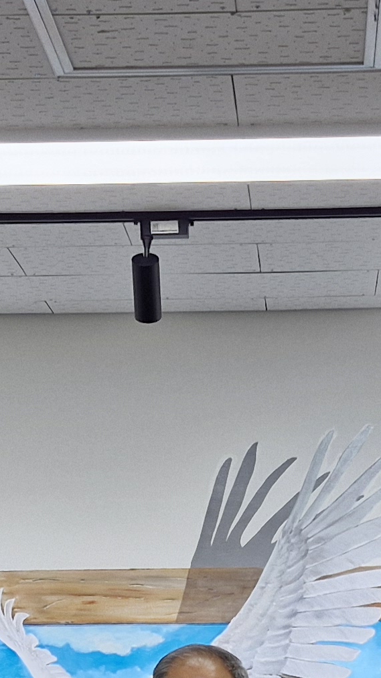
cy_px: 756
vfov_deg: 20.5
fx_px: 1779
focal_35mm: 99
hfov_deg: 12.2
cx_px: 267
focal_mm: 5.54
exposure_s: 1/120
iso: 50
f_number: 1.8
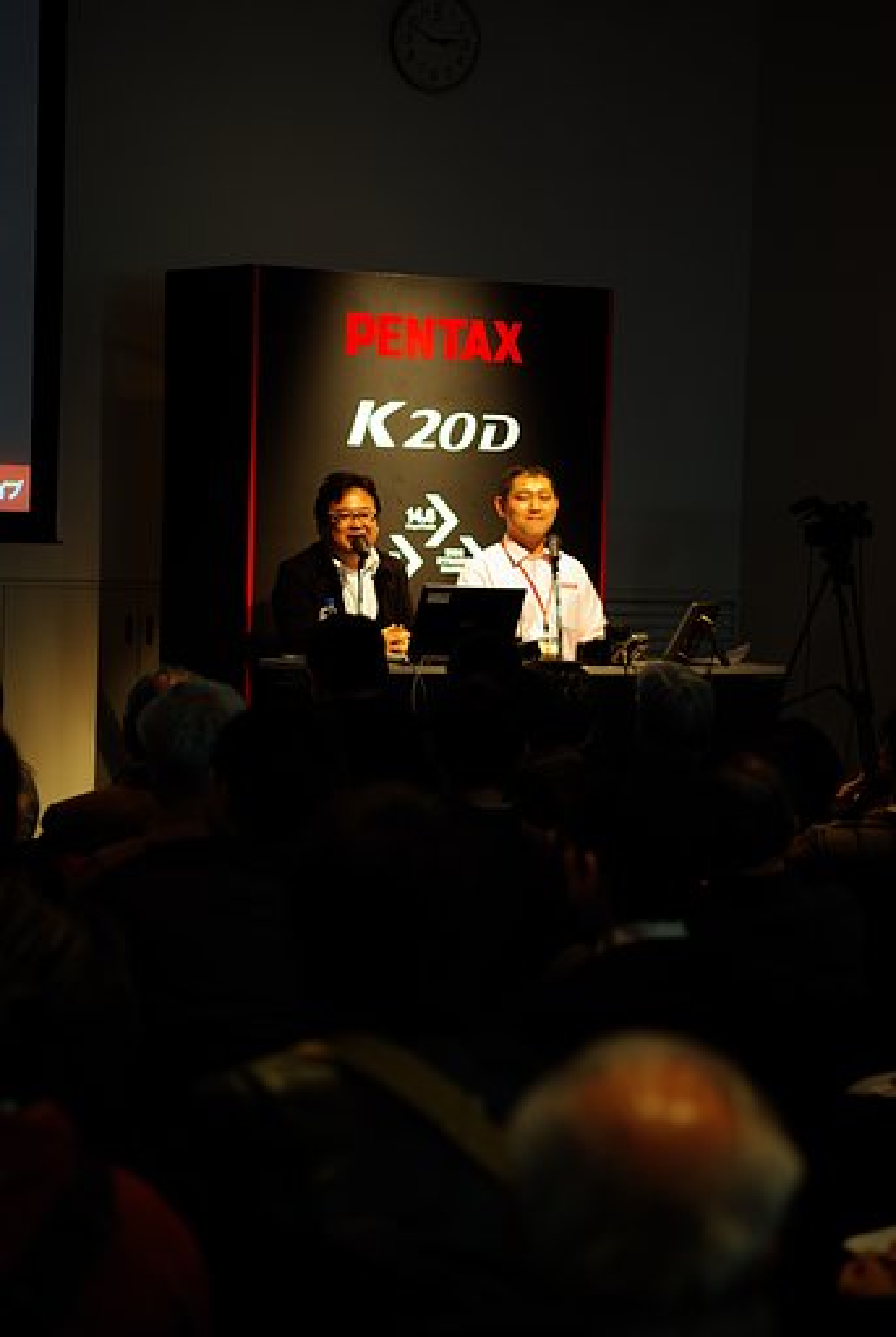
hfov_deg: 13.1
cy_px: 668
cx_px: 448
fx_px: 3907
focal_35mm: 105
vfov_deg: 19.4
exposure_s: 1/15
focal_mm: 70
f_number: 2.4
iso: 100
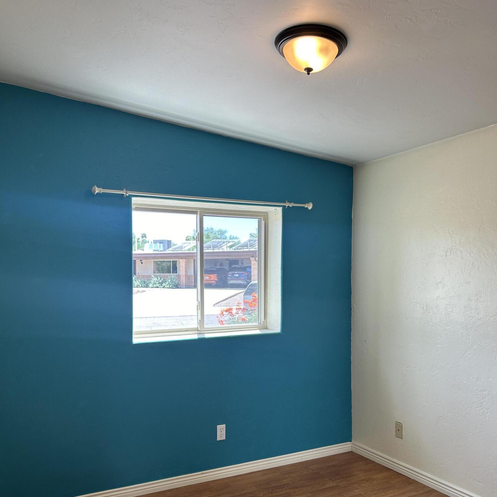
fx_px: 504
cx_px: 248
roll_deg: +0.2
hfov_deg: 52.5
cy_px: 297
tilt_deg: -2.4
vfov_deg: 52.2
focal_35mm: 31
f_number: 1.5
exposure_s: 1/224
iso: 50
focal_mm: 5.7
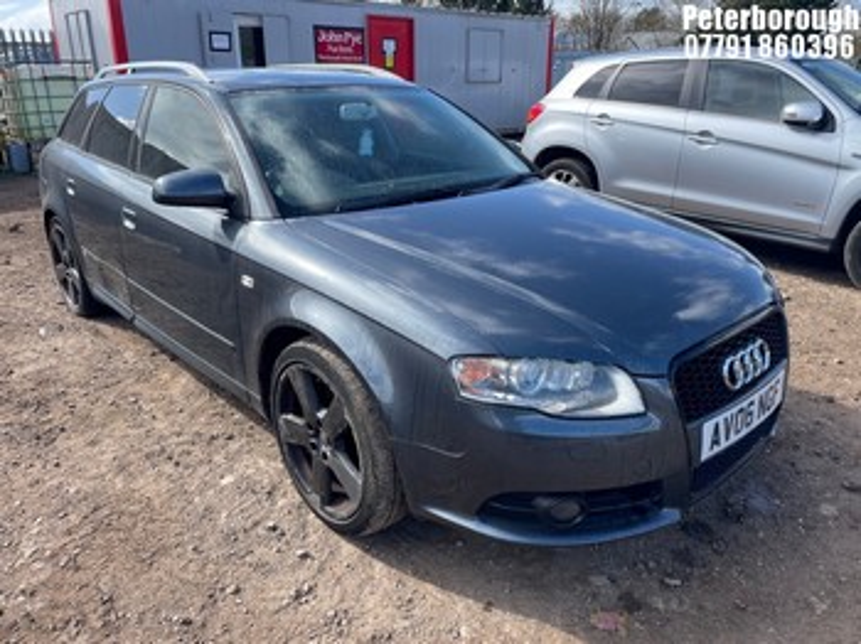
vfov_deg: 53.0
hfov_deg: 67.3
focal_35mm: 26
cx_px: 430
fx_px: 646
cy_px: 322
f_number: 1.6
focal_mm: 4.2
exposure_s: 1/988
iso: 32
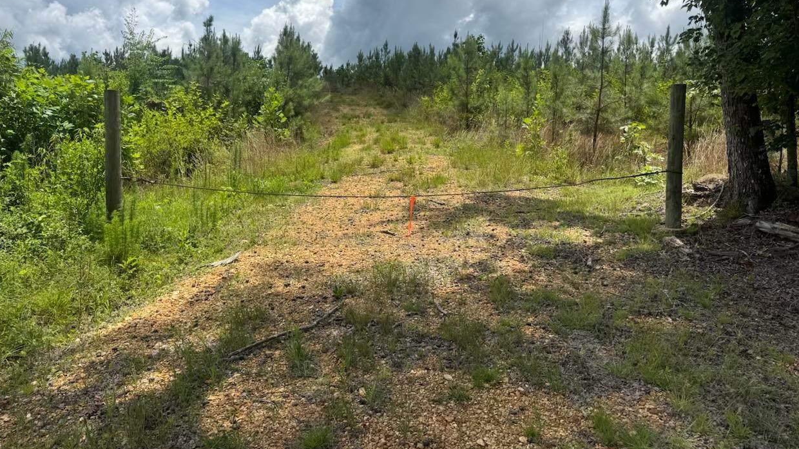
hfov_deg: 69.9
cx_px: 408
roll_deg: -0.2
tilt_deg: -4.6
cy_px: 169
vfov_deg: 42.6
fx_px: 572
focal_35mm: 27
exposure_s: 1/5348
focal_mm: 6.76
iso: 80
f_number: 1.78
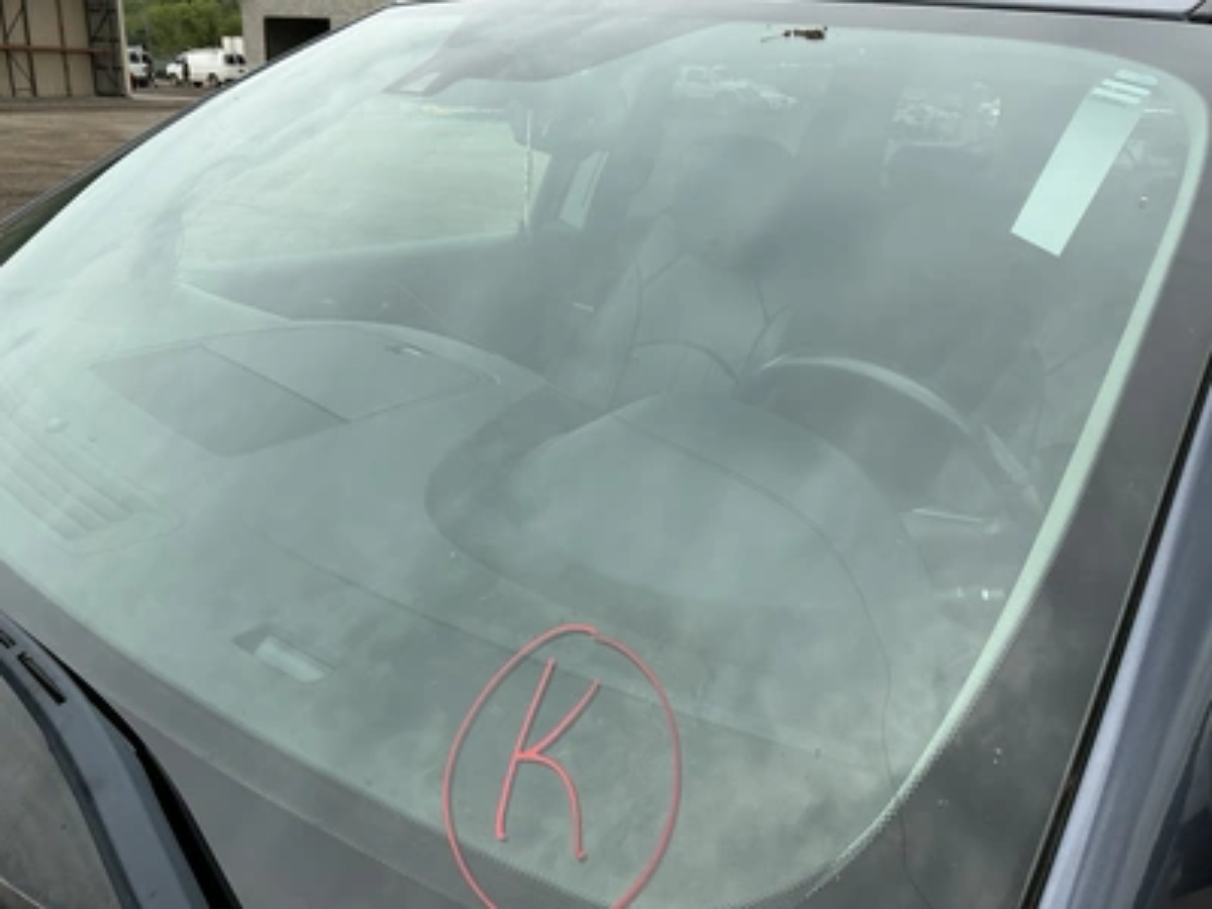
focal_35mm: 28
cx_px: 606
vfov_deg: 49.7
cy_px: 454
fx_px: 980
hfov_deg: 63.4
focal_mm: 3
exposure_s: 1/1279
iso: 25
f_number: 1.8
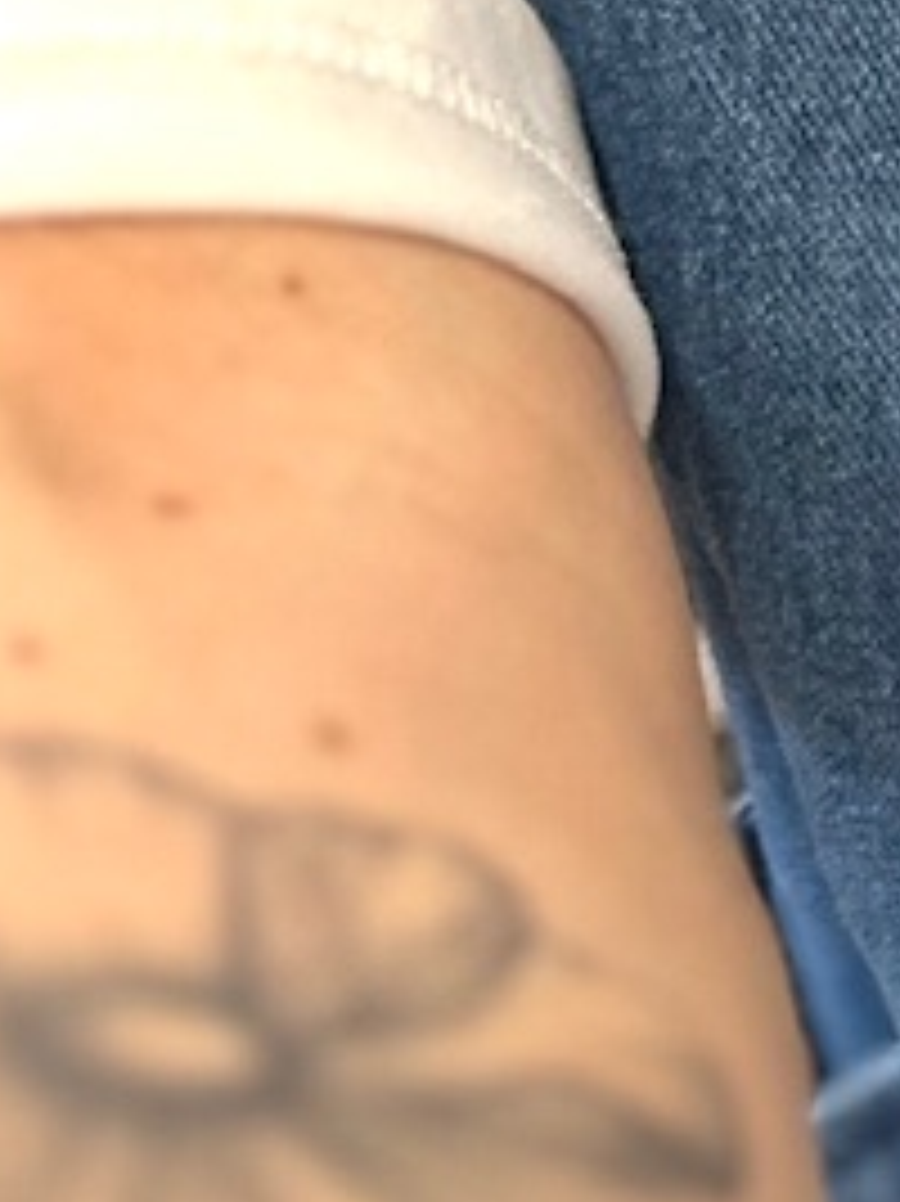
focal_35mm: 115
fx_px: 3990
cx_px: 2038
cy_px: 239
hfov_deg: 11.1
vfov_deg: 17.0
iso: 400
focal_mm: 6.86
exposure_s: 1/60
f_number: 1.78
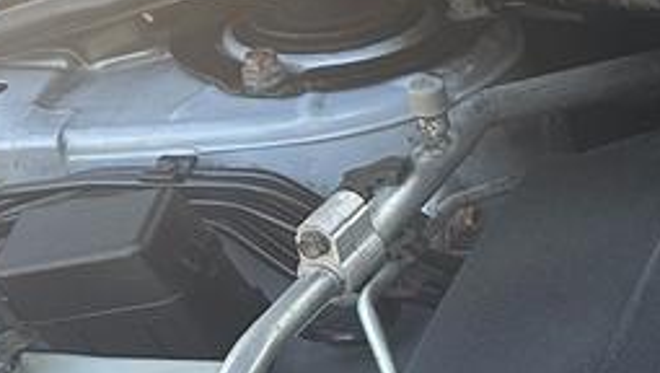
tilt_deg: -27.4
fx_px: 2295
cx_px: 1374
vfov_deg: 9.3
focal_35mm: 131
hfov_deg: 13.6
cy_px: 259
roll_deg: +5.7
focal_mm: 6.86
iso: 125
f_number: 1.78
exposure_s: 1/121
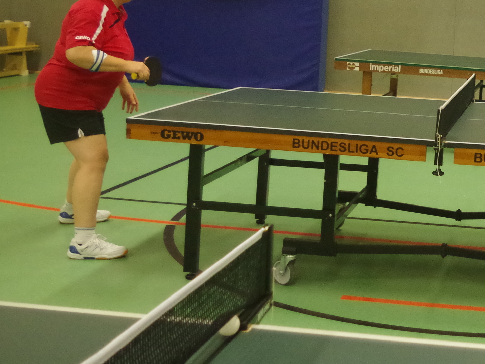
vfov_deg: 21.1
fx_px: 967
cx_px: 496
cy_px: 82
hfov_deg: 26.5
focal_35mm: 69
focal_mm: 20
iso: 3200
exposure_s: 1/100
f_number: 4
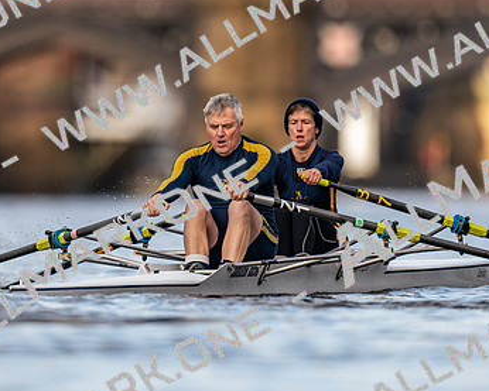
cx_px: 216
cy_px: 155
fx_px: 13666
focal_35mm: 944
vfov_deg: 1.6
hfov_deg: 2.0
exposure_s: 1/2500
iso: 640
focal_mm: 600
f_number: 4
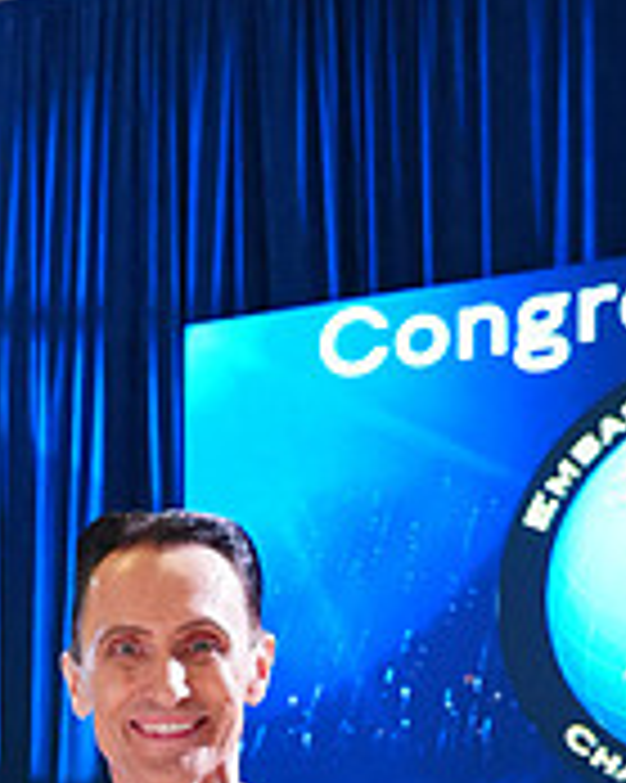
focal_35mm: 100
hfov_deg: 15.2
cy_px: 1071
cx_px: 25
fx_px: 2318
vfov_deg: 17.7
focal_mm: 32
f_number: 4
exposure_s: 1/100
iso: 2000
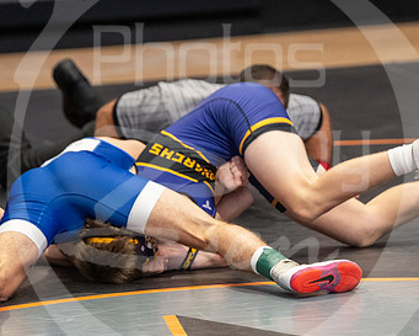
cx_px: 203
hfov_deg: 4.7
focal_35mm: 409
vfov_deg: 3.8
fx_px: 5073
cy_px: 216
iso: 3200
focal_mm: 185
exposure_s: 1/1000
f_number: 2.8
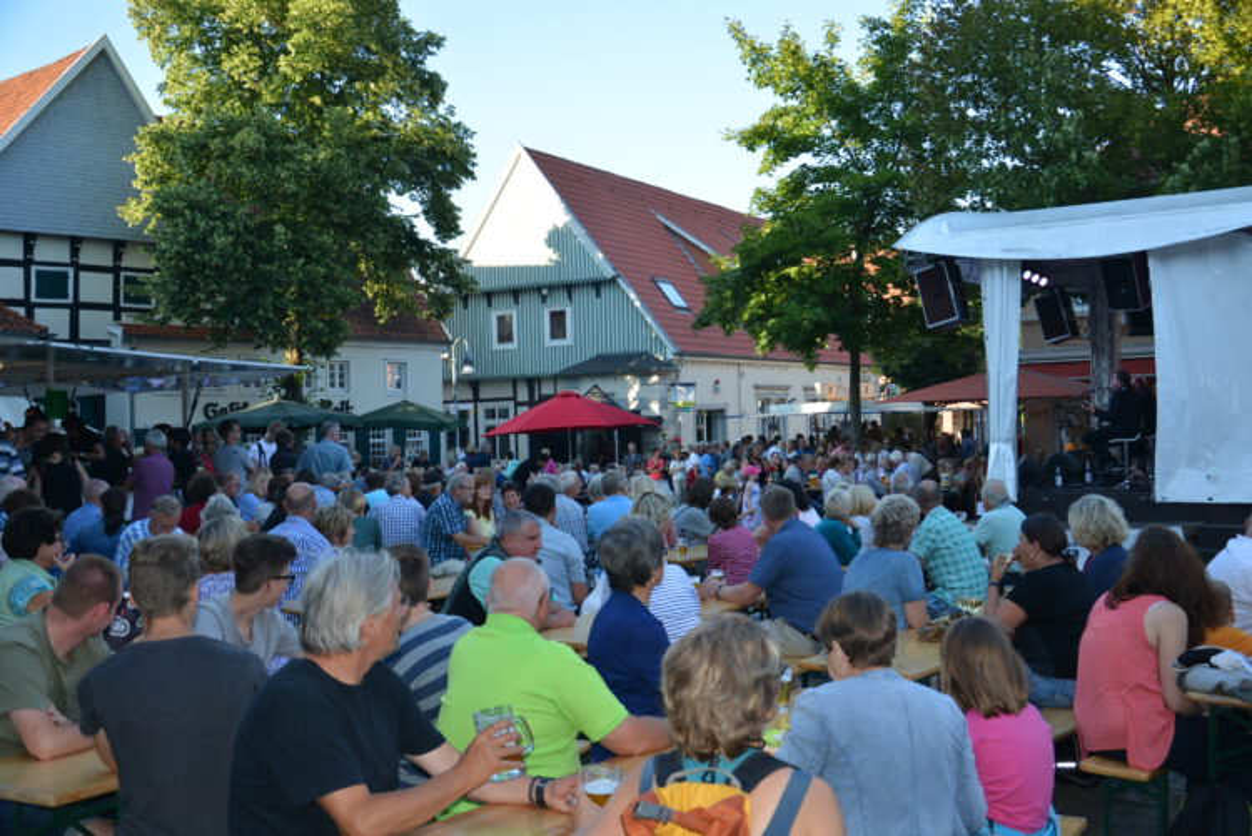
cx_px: 626
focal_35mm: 38
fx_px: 1305
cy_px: 418
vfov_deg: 35.5
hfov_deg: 51.3
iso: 125
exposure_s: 1/200
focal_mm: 25
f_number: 4
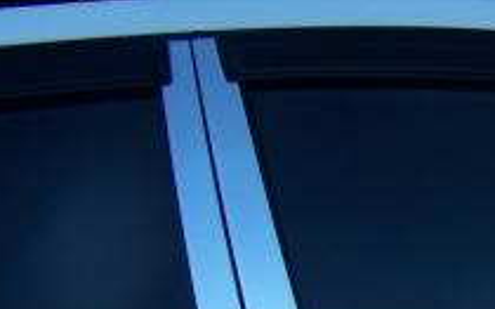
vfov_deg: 9.6
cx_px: 660
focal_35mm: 129
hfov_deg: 15.4
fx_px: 1739
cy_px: 564
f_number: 2.8
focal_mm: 6.7
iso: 80
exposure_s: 1/320
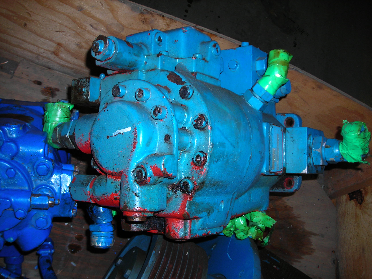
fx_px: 408
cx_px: 186
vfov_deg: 37.7
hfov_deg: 49.0
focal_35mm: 38
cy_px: 140
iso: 50
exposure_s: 1/60.1
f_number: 3.2
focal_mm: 6.3
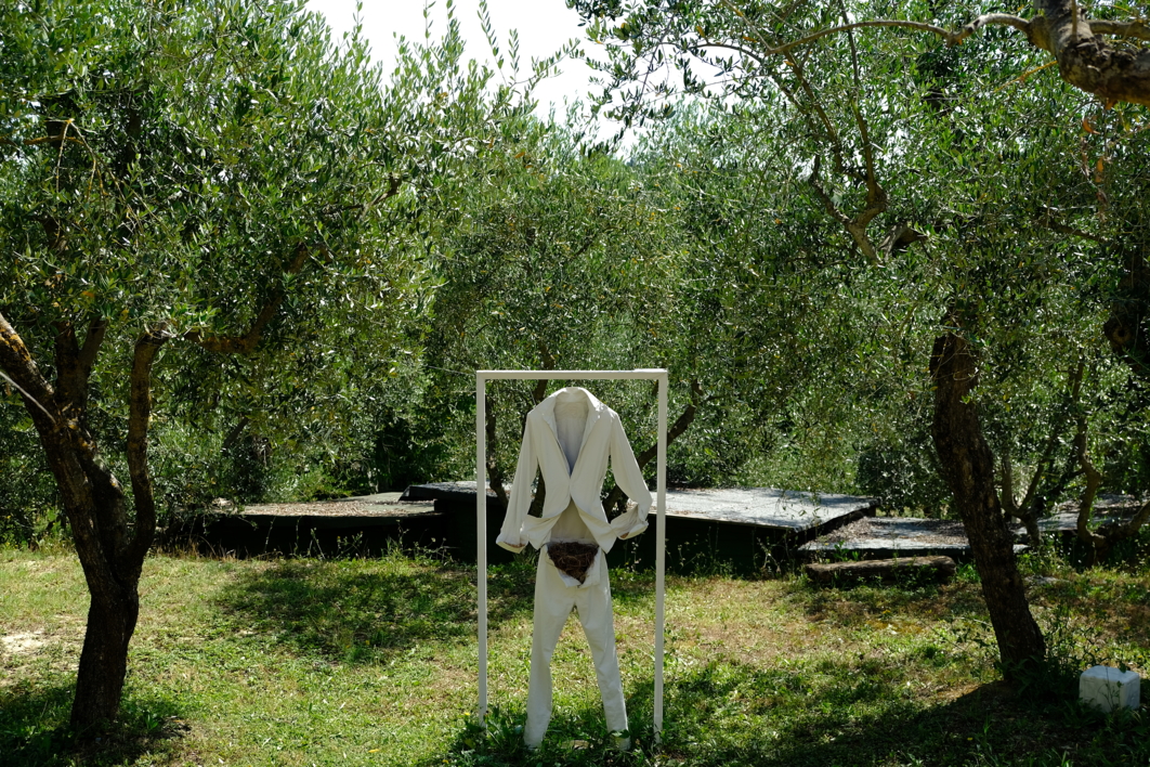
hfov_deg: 50.7
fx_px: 1214
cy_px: 384
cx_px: 575
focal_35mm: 38
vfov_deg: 35.1
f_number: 4
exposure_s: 1/180
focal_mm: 25.4
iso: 100
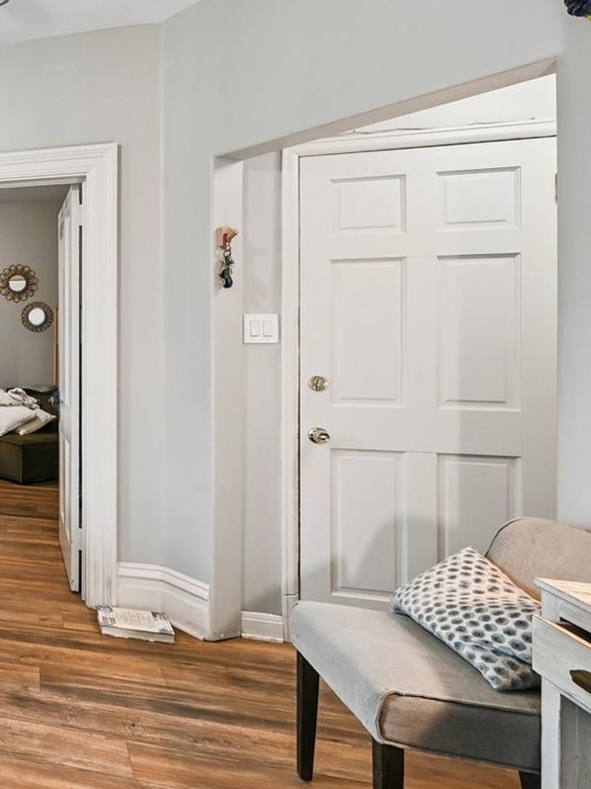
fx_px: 615
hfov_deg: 35.4
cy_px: 340
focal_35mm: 27
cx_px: -175
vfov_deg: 65.1
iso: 250
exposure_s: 1/8
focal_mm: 14
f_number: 10
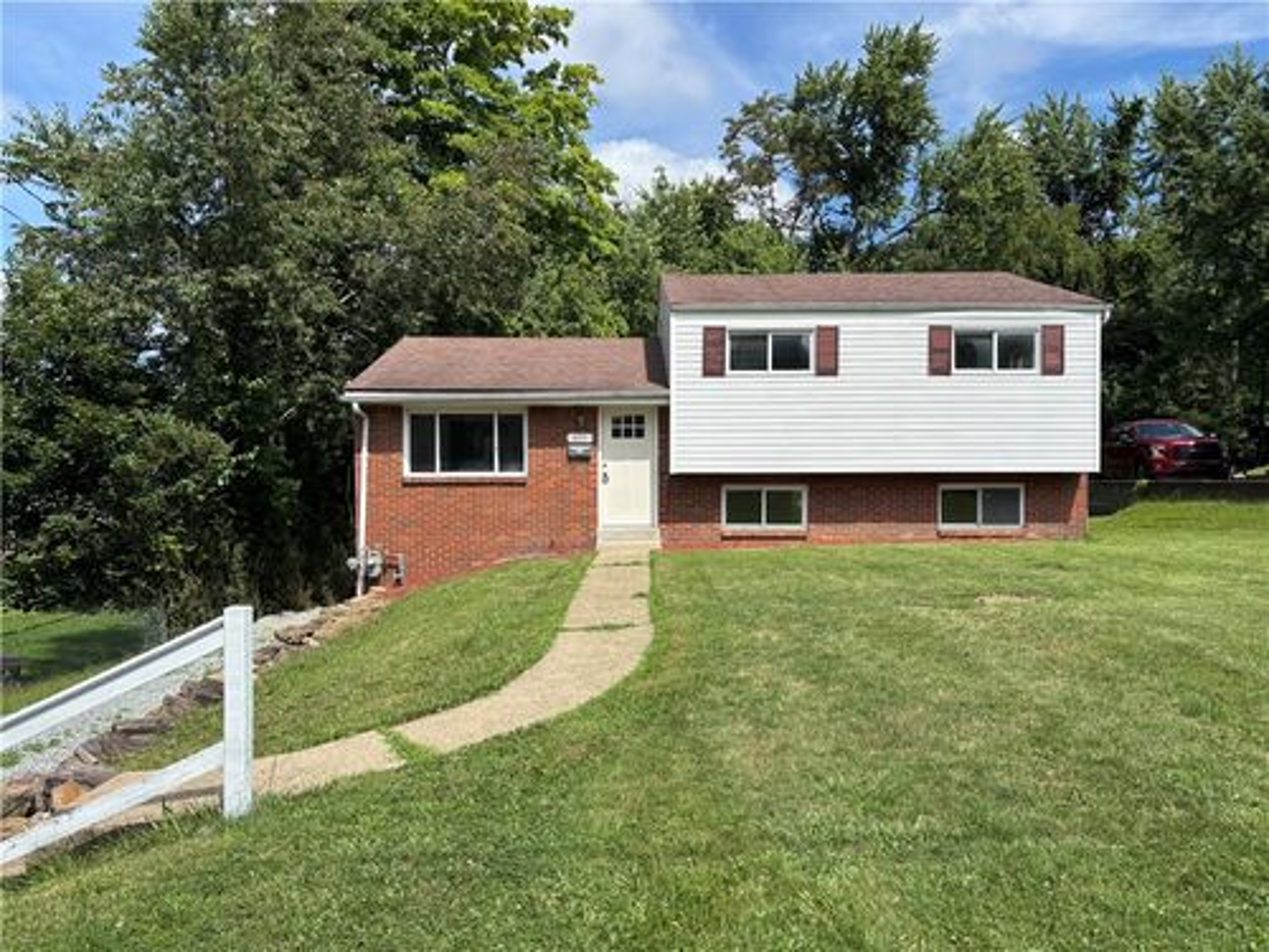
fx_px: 953
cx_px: 634
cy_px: 476
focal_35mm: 26
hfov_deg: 67.3
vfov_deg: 53.1
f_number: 1.6
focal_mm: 5.96
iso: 50
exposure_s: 1/3413
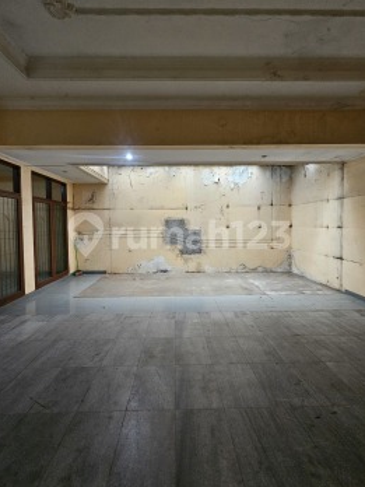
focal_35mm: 15
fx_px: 211
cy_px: 234
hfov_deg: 81.7
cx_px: 180
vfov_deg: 98.1
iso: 400
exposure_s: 1/33
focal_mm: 2.2
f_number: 2.2
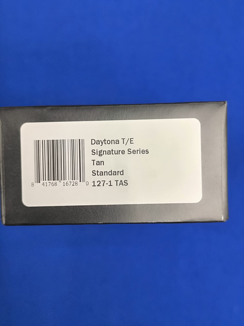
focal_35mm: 46
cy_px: 163
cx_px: 122
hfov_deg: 31.5
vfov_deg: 41.2
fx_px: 432
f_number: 1.65
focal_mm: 6.14
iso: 640
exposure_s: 1/100
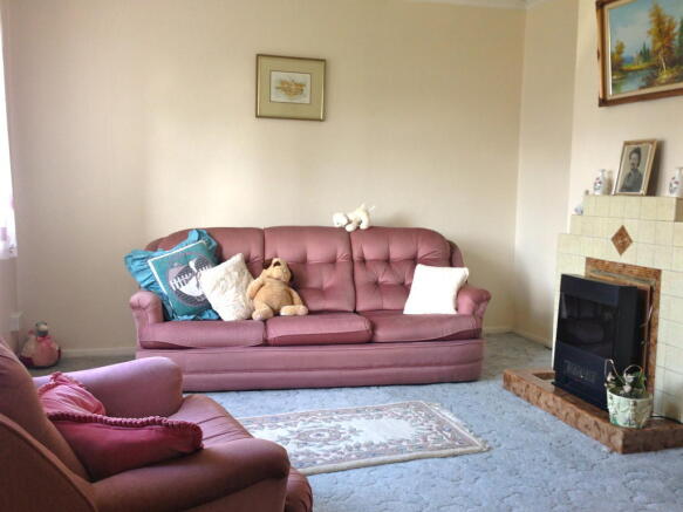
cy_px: 256
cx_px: 342
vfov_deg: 42.9
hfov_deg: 55.4
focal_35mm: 33
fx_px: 651
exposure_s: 1/26
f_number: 2.4
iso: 50
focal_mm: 4.13
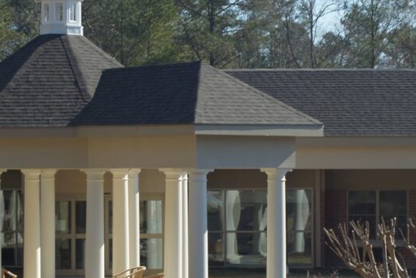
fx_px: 1848
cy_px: 159
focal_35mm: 160
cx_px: 211
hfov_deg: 12.8
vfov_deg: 8.6
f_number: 13
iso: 200
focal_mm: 55
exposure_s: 1/160
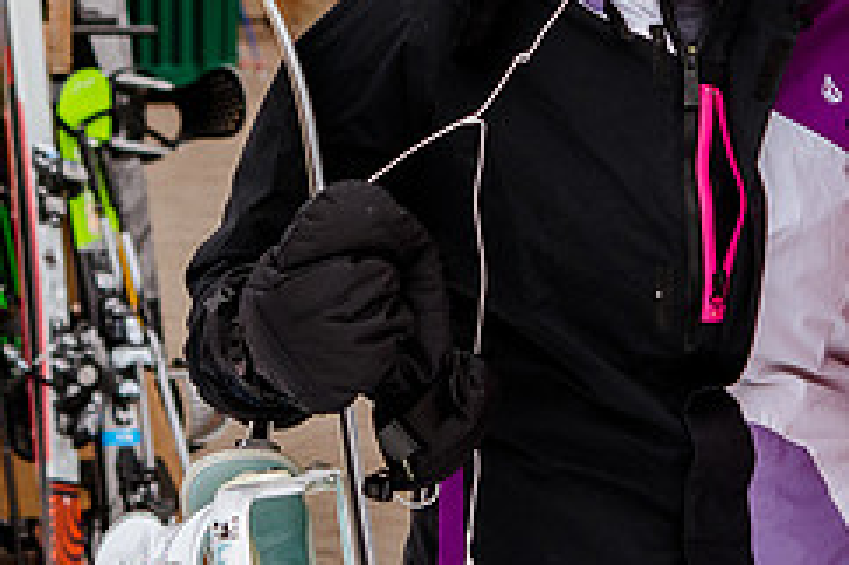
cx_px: 642
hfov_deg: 7.4
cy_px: -158
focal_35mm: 279
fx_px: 6575
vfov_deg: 4.9
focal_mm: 66
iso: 400
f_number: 5.6
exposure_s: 1/1000
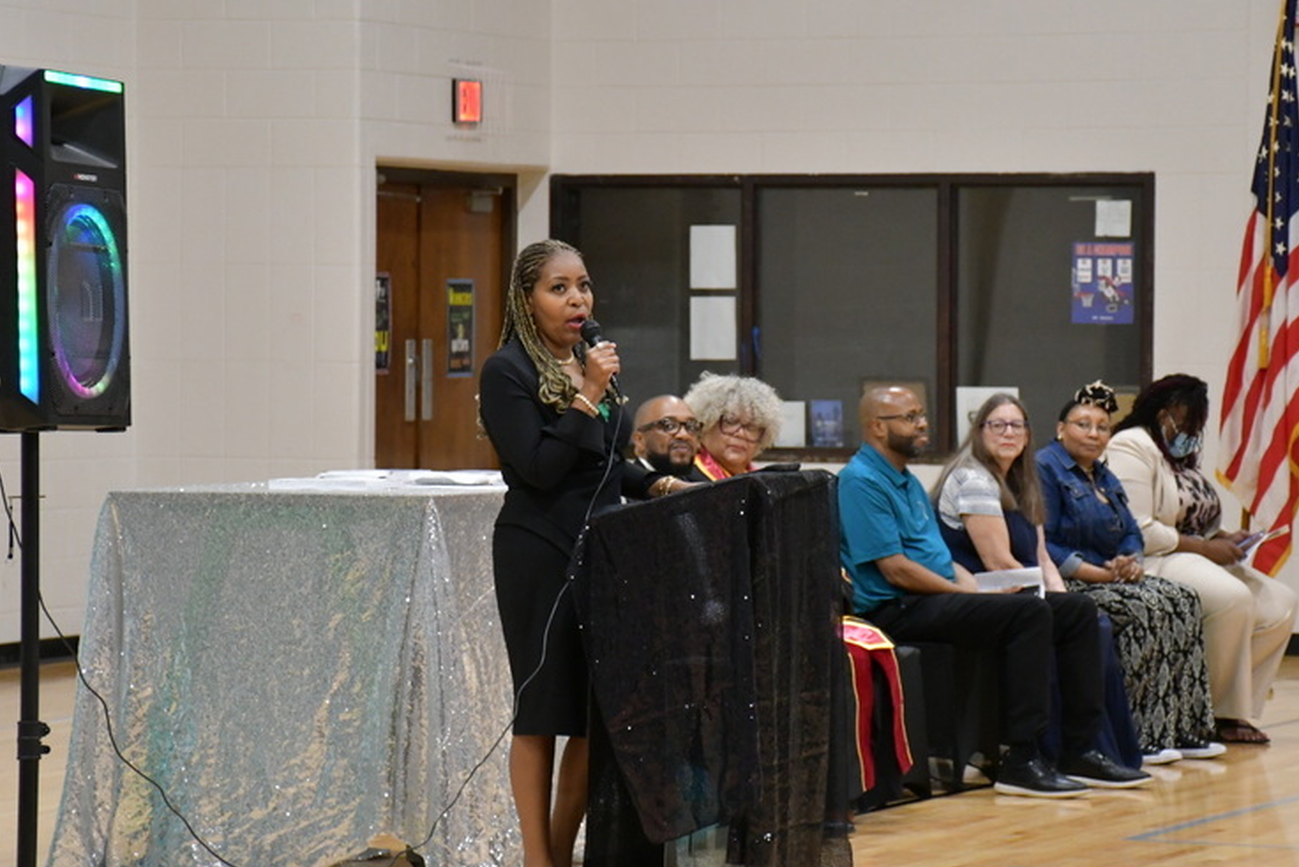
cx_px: 713
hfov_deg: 12.3
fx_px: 6027
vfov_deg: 8.2
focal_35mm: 167
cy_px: 391
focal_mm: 80
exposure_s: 1/100
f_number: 5.3
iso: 3200
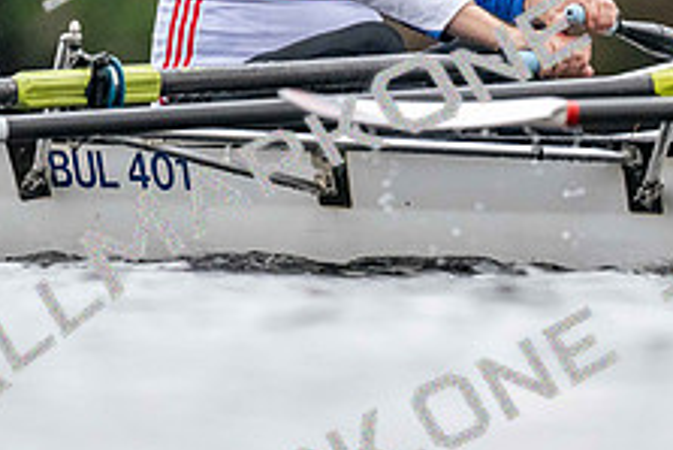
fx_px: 29144
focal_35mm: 1558
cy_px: -17
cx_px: 501
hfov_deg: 1.3
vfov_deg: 0.9
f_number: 4
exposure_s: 1/2500
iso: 4000
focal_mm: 600
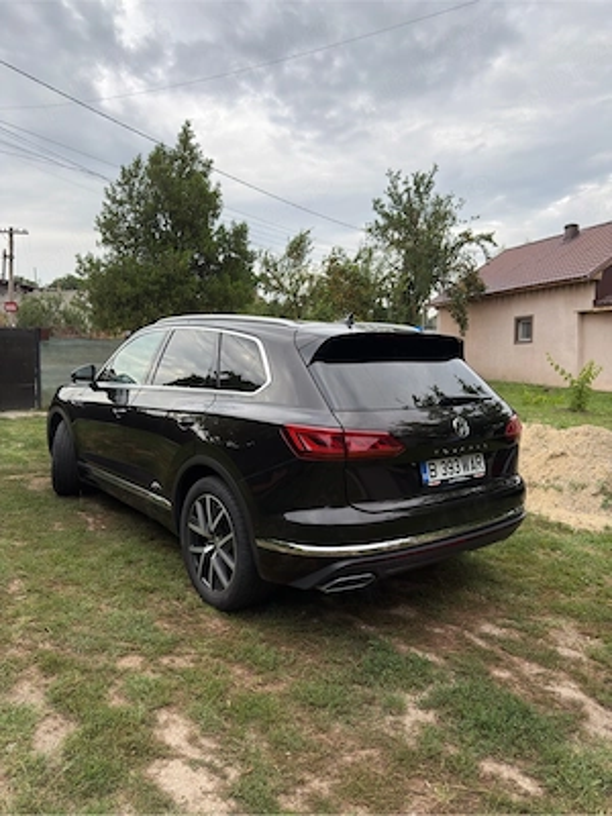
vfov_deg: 71.6
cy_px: 408
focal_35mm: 24
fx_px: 566
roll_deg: -1.3
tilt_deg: -3.8
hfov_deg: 56.8
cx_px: 306
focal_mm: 6.76
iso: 64
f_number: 1.78
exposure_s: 1/779
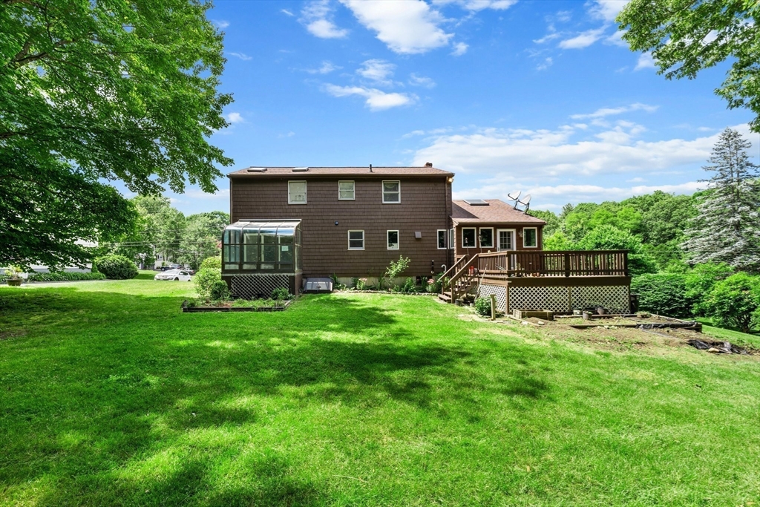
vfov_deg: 81.2
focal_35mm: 14
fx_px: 296
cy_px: 254
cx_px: 380
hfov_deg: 104.2
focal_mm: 14
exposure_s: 1/200
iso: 200
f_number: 8
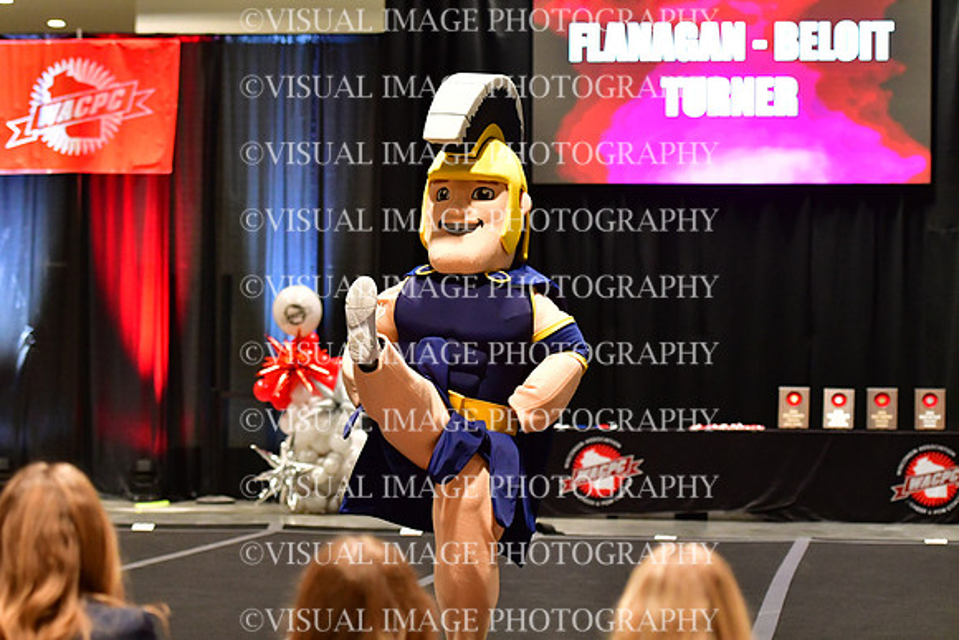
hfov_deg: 19.5
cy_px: 320
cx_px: 480
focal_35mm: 105
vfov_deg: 13.0
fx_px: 2798
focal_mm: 70
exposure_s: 1/400
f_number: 2.8
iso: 3200
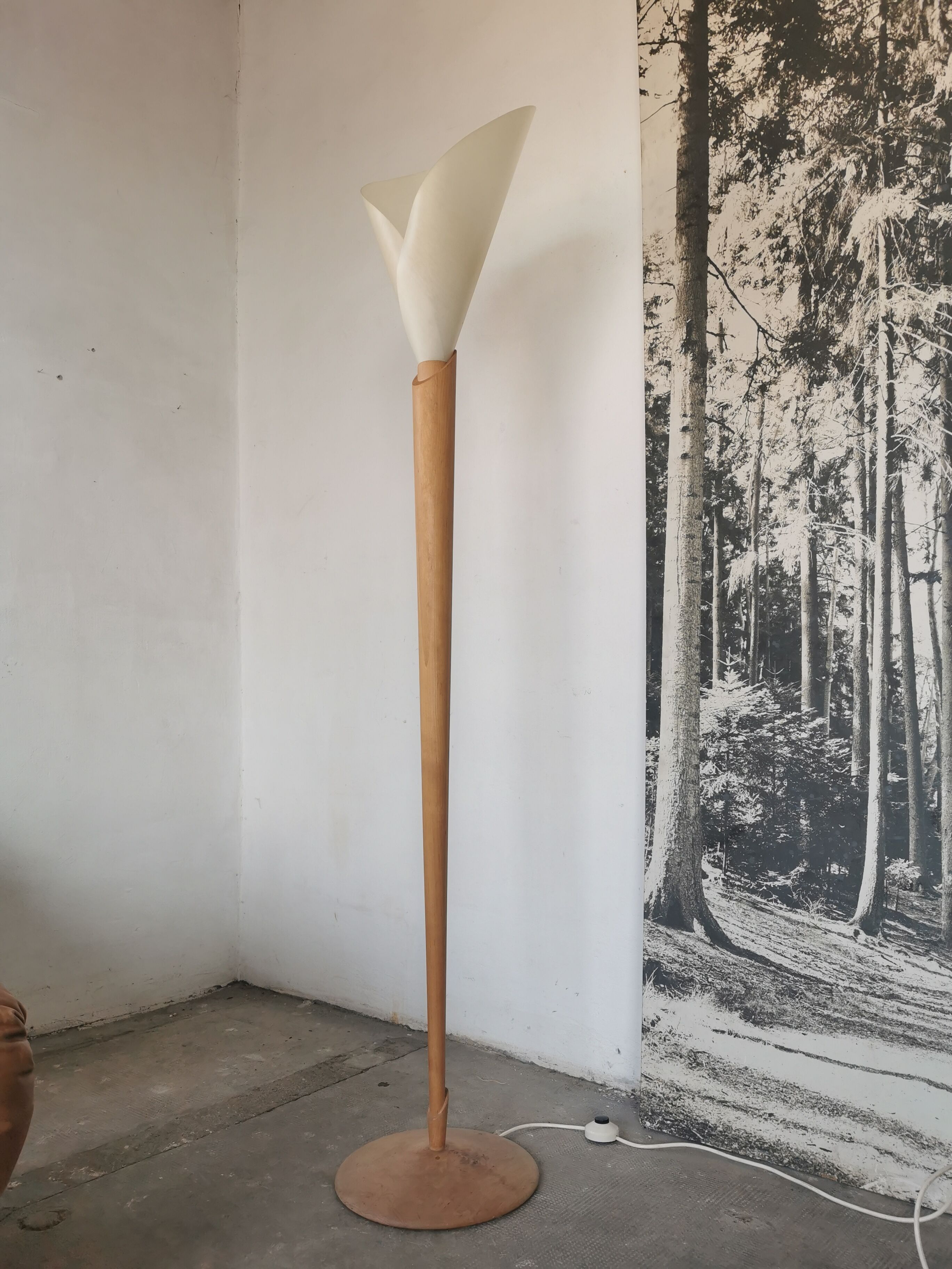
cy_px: 634
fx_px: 990
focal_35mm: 27
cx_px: 476
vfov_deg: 65.3
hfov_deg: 51.4
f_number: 1.6
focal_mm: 5.56
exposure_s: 1/120
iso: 50
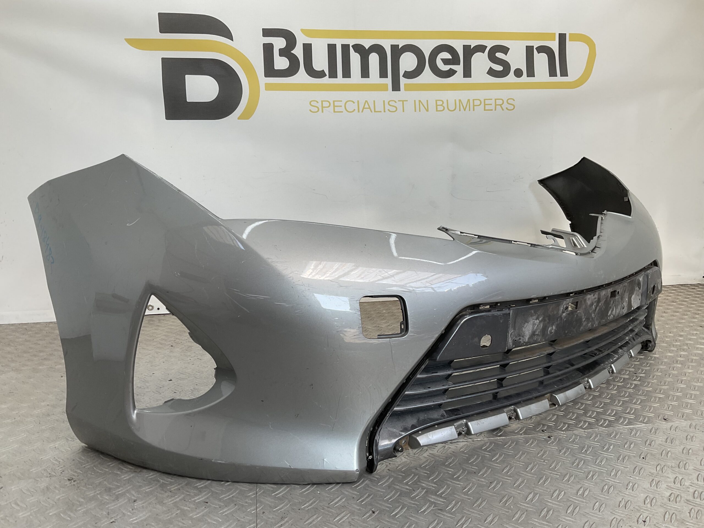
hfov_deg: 61.7
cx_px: 352
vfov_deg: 48.2
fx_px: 590
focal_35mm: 29
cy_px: 264
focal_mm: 3
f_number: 1.8
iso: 16
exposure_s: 1/173
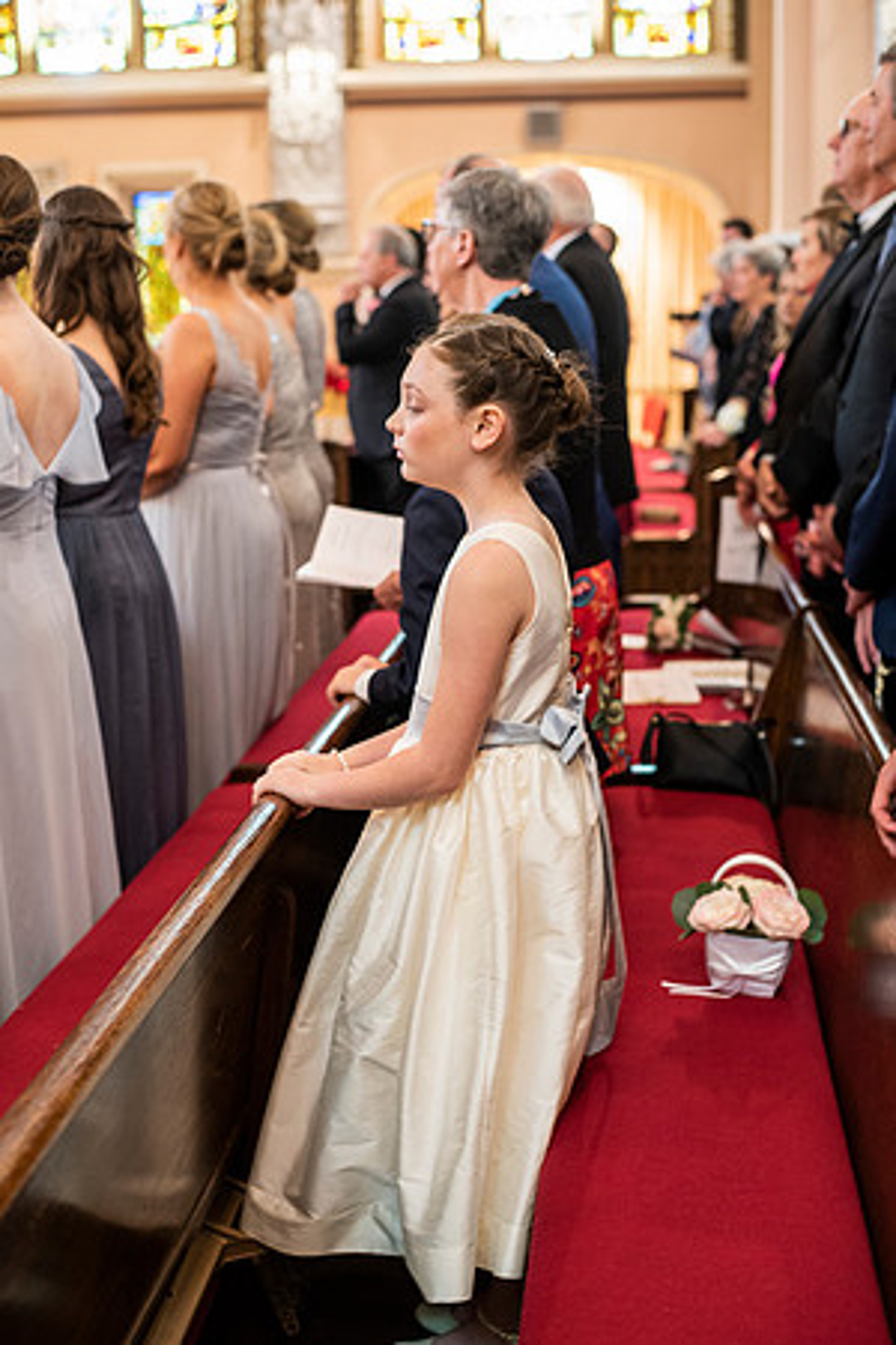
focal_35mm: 50
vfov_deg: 39.6
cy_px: 672
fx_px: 1867
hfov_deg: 27.0
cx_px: 448
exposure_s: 1/20
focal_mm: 50
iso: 1600
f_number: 3.2
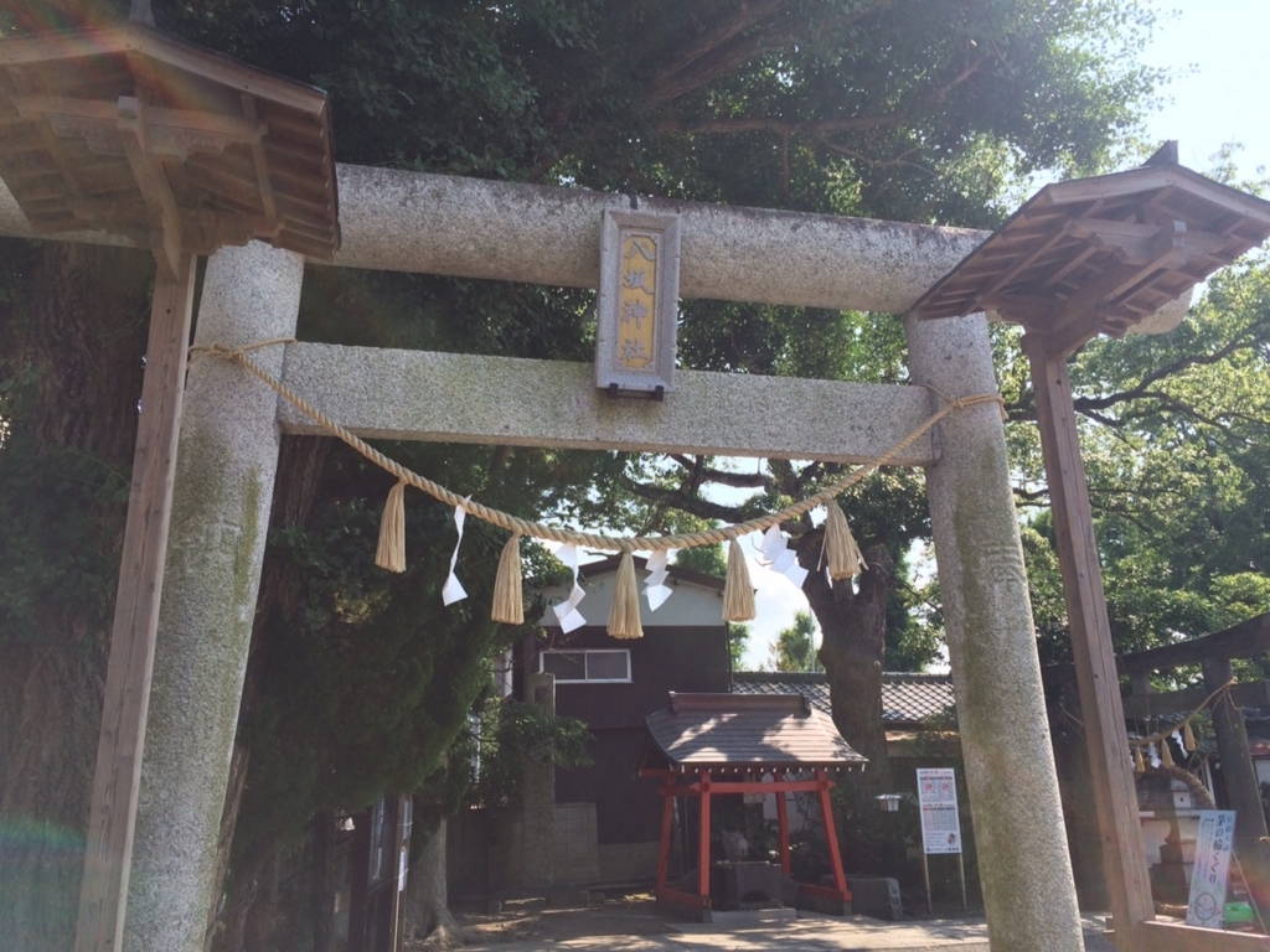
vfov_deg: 48.2
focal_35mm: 29
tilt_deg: +14.6
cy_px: 476
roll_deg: +1.5
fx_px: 1064
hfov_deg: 61.7
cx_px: 635
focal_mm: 4.15
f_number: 2.2
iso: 32
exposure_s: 1/954
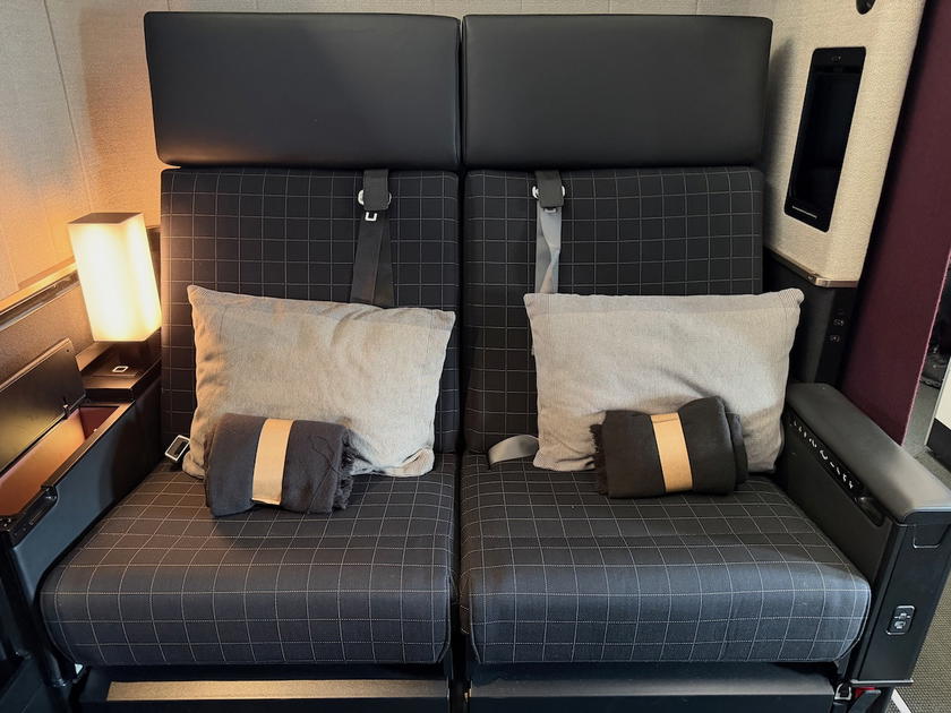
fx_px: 659
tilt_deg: -24.6
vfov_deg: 56.8
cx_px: 476
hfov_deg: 71.6
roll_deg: +0.5
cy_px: 356
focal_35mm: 24
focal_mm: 6.76
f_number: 1.78
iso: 1000
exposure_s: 1/38
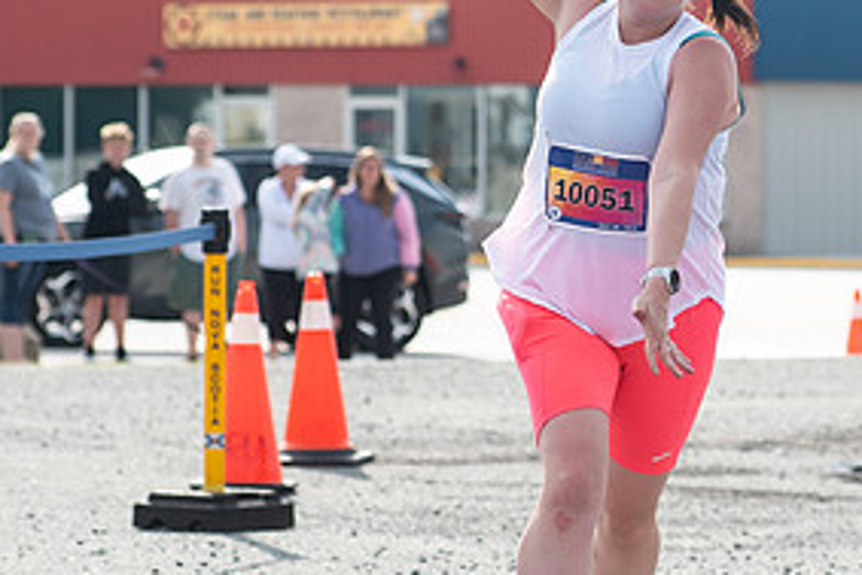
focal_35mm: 281
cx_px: 801
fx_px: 6732
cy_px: 154
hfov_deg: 7.3
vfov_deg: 4.9
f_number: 4.5
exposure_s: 1/1600
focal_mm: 85
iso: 250
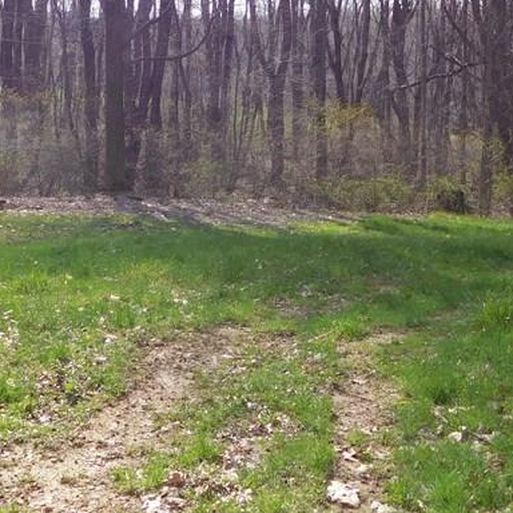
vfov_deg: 27.8
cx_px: 179
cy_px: 33
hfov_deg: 28.9
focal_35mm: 59
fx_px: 989
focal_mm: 4.5
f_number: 3.4
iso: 125
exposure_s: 1/640
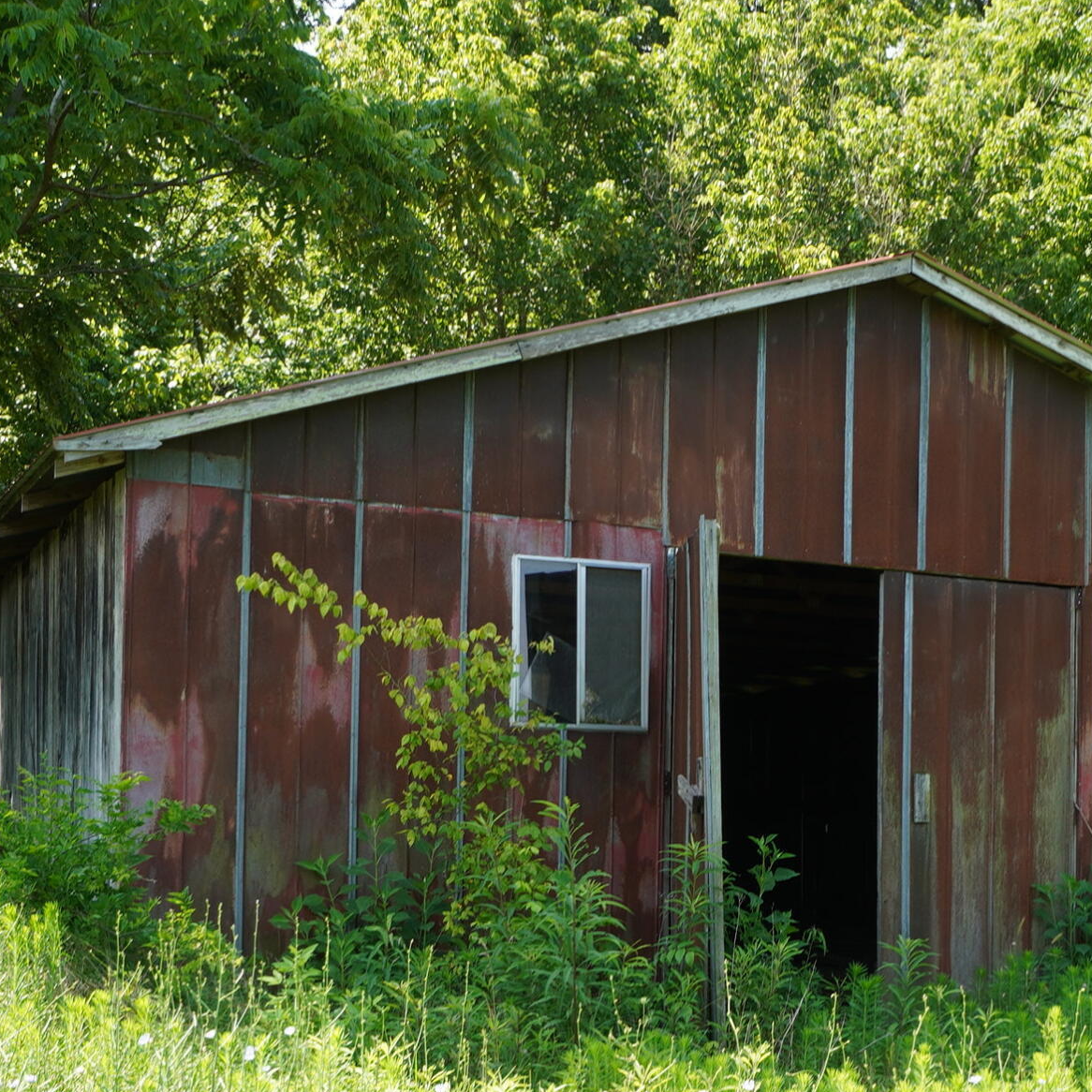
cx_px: 768
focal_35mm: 59
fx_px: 2106
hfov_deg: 28.8
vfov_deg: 28.6
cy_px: 838
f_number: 6.3
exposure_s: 1/80
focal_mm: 18
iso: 100
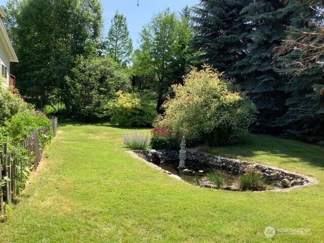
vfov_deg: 45.4
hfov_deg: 58.4
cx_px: 162
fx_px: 290
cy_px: 122
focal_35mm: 31
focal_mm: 3.3
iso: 25
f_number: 2.4
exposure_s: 1/479
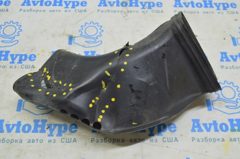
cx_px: 120
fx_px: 250
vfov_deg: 35.4
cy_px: 80
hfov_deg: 51.3
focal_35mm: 38
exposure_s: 1/20
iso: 400
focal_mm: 25
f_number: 5.6
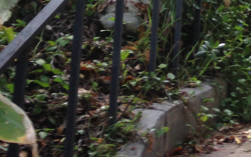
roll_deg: +1.7
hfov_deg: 16.5
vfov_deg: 10.5
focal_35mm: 115
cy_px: -152
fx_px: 787
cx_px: 381
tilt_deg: +11.5
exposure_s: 1/30
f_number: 2.4
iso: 50
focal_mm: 4.12
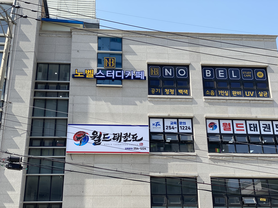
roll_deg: +0.4
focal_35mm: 52
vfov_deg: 28.0
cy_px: 104
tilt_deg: +22.0
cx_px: 139
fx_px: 418
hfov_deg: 36.8
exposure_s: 1/813
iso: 20
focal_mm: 6
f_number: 2
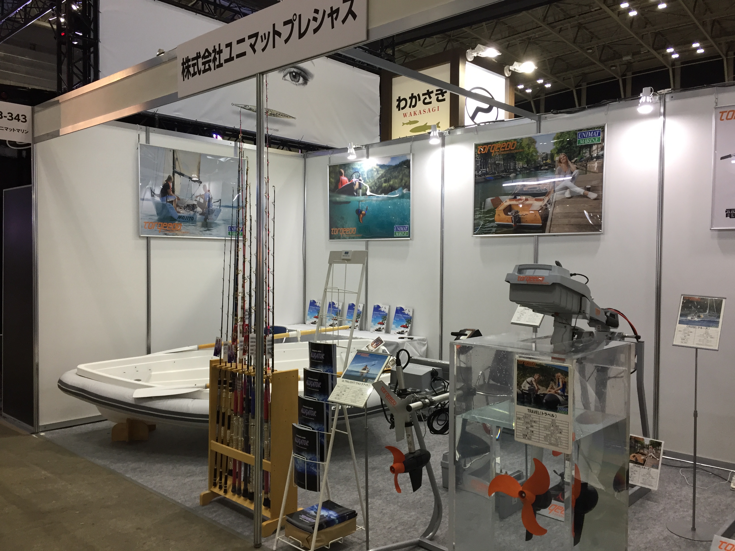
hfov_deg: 61.7
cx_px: 368
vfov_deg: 48.2
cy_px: 276
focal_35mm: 29
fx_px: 616
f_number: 2.2
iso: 50
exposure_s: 1/33
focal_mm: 4.15
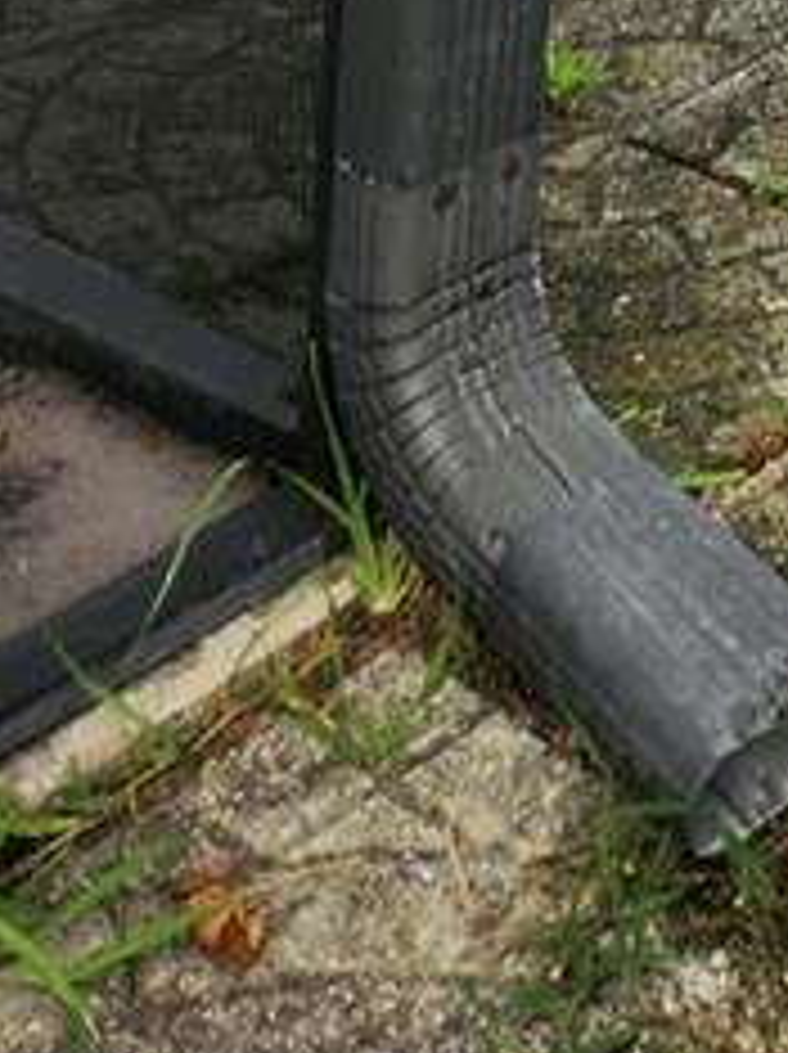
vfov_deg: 12.7
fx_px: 3588
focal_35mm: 118
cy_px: -1508
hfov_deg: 10.9
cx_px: 1806
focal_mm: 5.4
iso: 20
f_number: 1.8
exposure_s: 1/917
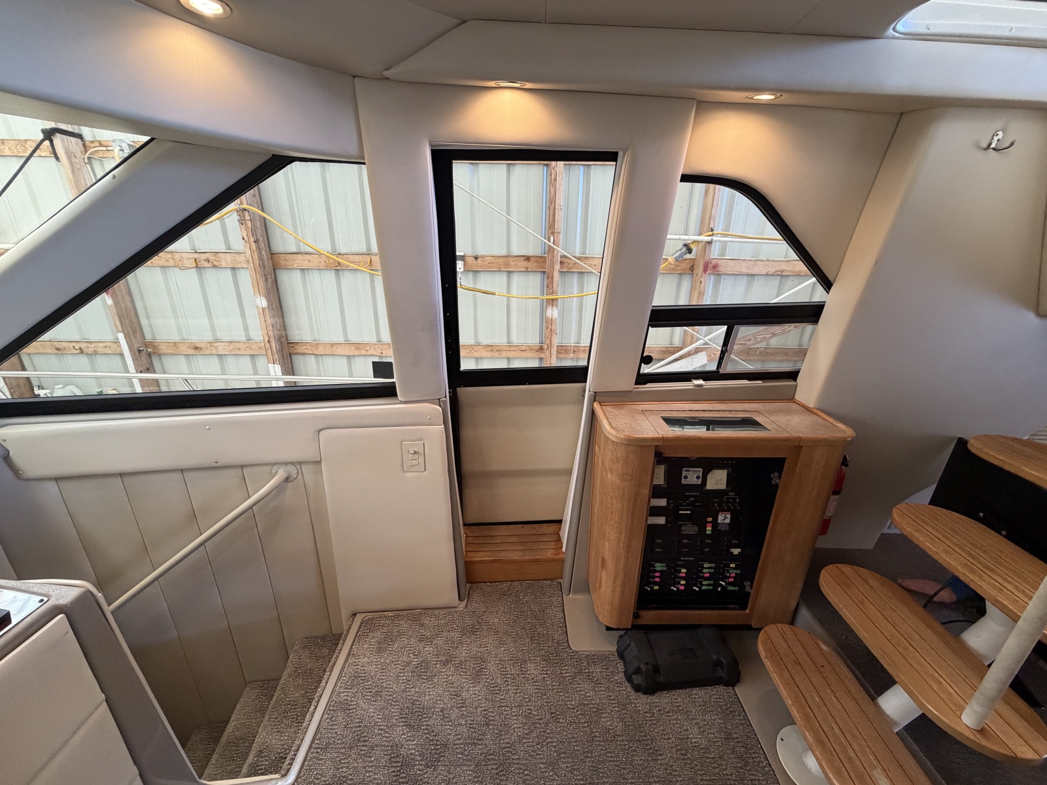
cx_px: 524
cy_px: 392
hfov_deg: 102.1
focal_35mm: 14
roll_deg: -1.0
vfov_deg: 85.7
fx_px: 423
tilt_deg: -19.2
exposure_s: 1/60
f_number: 2.2
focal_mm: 2.22
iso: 250
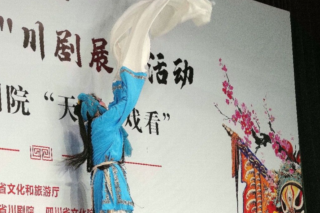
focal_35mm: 106
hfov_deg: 19.3
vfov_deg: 12.9
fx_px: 942
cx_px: 139
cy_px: 128
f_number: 5
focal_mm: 78
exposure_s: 1/160
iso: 1250
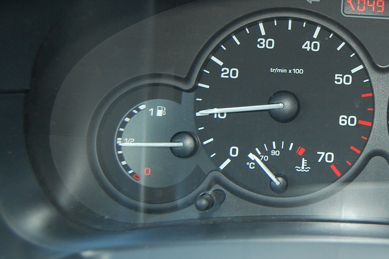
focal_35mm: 71
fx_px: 767
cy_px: 74
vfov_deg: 19.1
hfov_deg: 27.2
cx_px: 368
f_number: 3.8
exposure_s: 1/60
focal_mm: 23
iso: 400
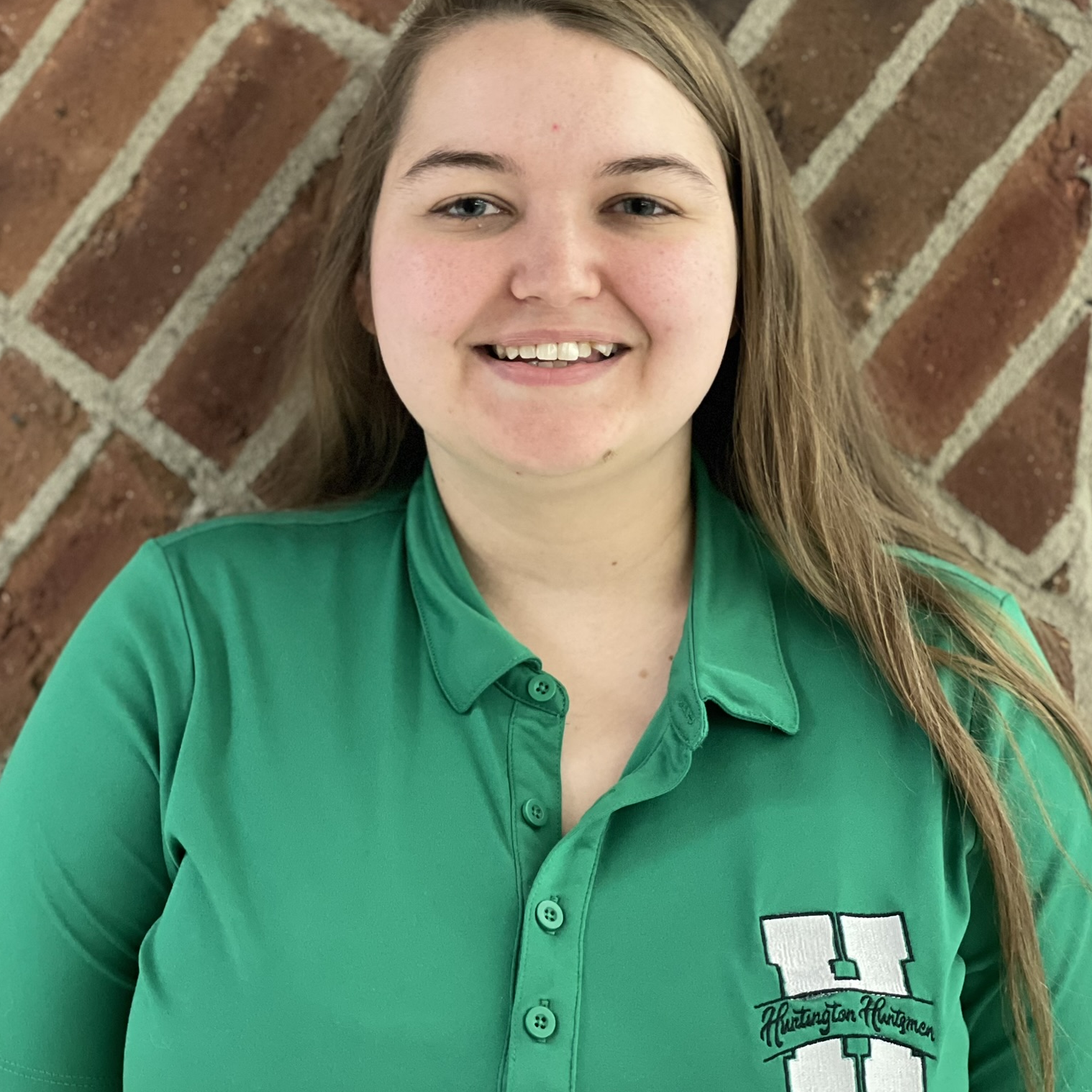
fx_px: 2213
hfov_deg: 27.7
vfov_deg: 27.6
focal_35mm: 62
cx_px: 550
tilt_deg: -3.8
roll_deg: -1.1
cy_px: 366
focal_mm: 6
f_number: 2
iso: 400
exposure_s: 1/30
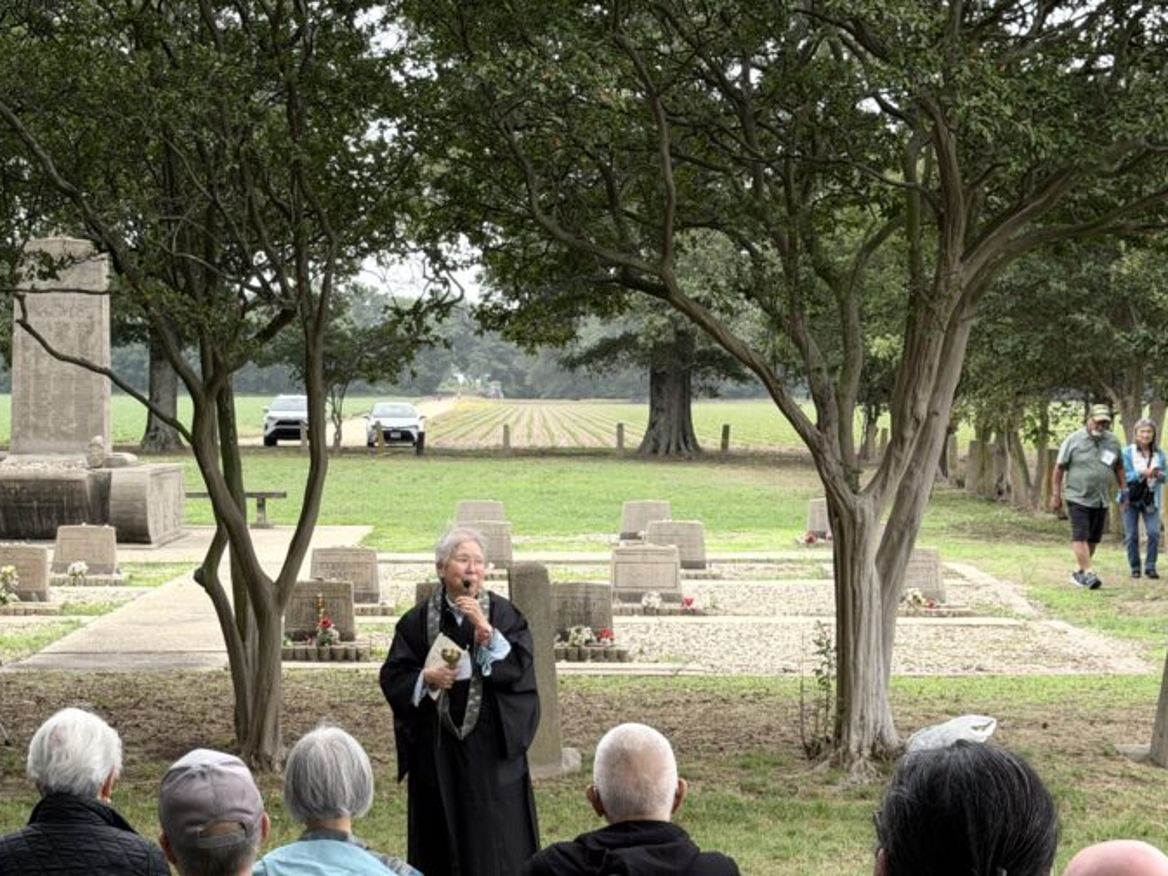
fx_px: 2464
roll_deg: -0.8
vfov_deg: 20.1
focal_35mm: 73
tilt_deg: -4.6
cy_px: 543
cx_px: 366
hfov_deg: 26.5
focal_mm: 6.76
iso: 80
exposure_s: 1/566
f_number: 1.78
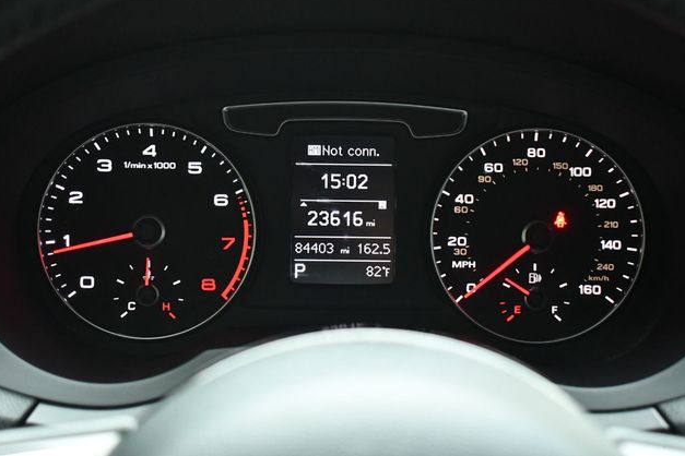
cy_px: 225
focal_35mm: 52
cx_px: 338
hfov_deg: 38.2
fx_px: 989
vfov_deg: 26.0
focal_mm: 34
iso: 4000
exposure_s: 1/60
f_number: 4.5
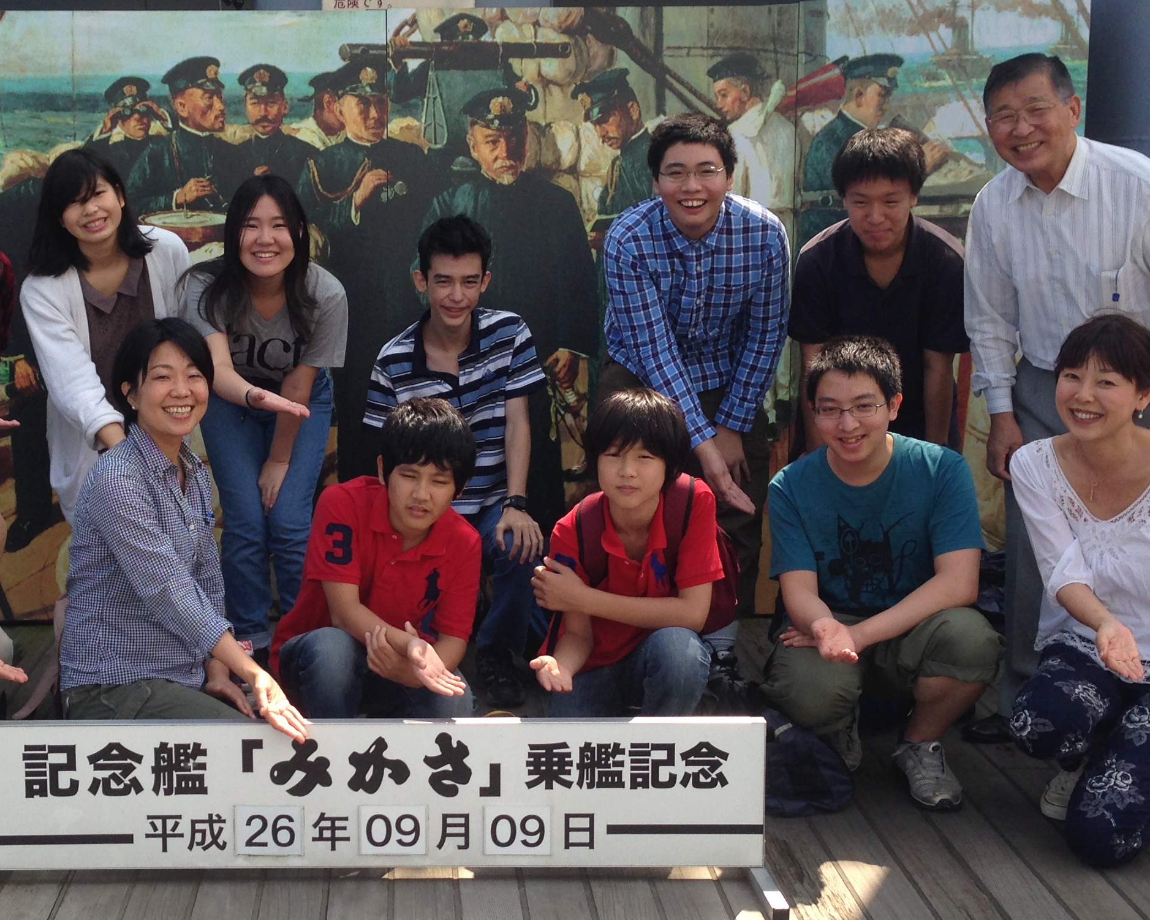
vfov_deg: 27.1
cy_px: 473
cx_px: 435
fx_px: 1906
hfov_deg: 33.4
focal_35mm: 56
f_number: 2.4
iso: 50
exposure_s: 1/577
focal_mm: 4.12
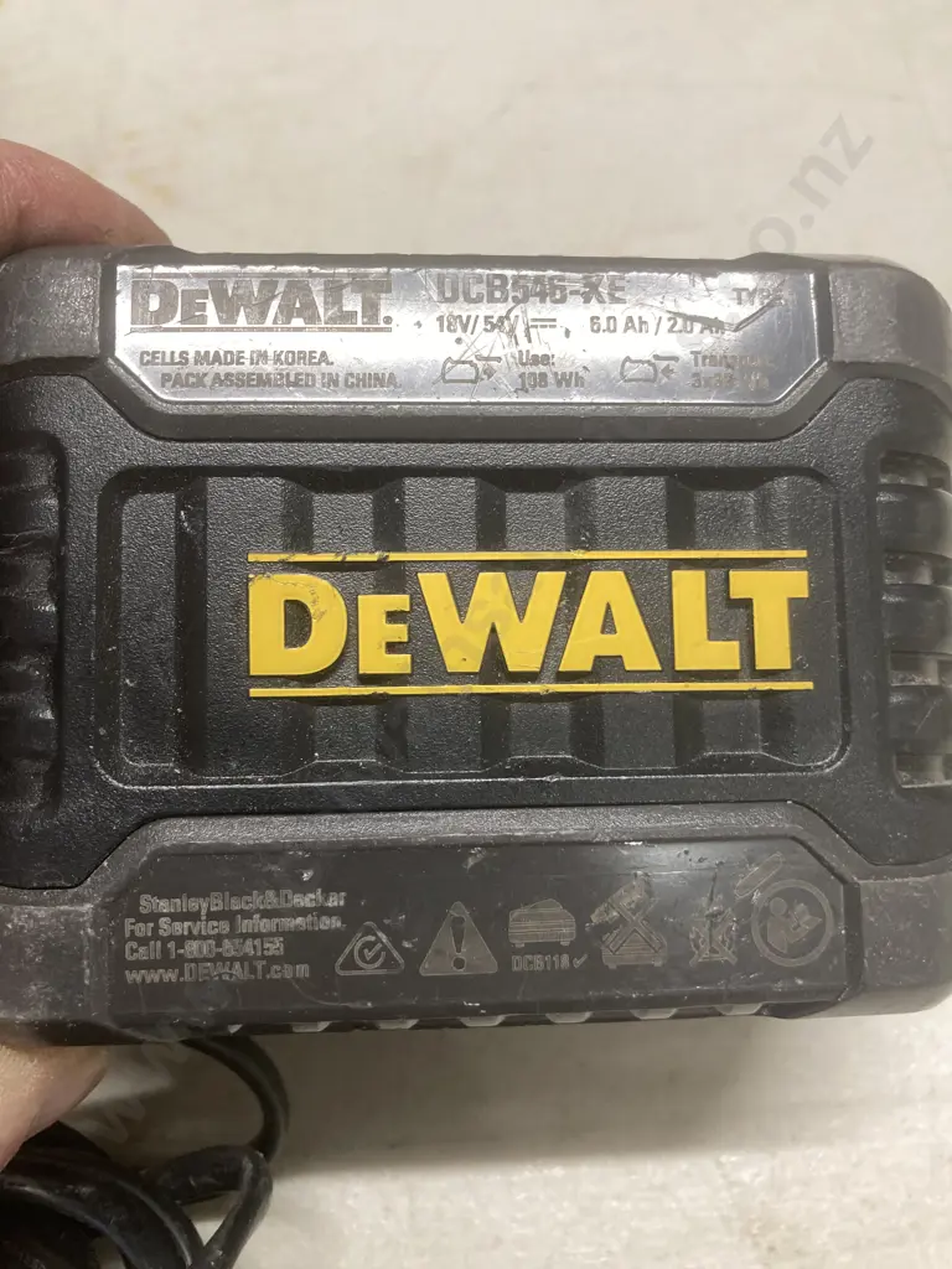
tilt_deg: -62.4
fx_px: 1027
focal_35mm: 28
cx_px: 476
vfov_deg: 63.4
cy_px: 634
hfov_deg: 49.7
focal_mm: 3.99
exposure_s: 1/50
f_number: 1.8
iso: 125
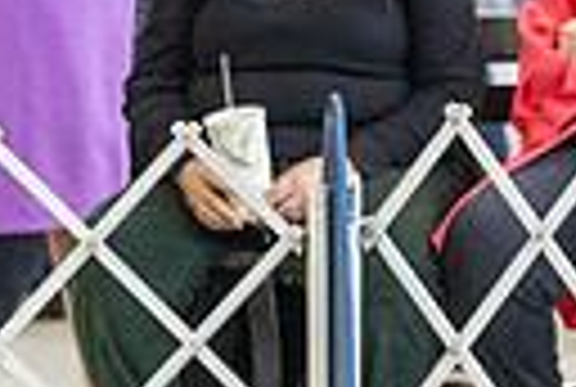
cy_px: -16
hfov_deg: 2.8
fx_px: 11739
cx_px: 1138
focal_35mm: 732
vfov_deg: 1.9
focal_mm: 162
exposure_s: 1/320
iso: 6400
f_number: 4
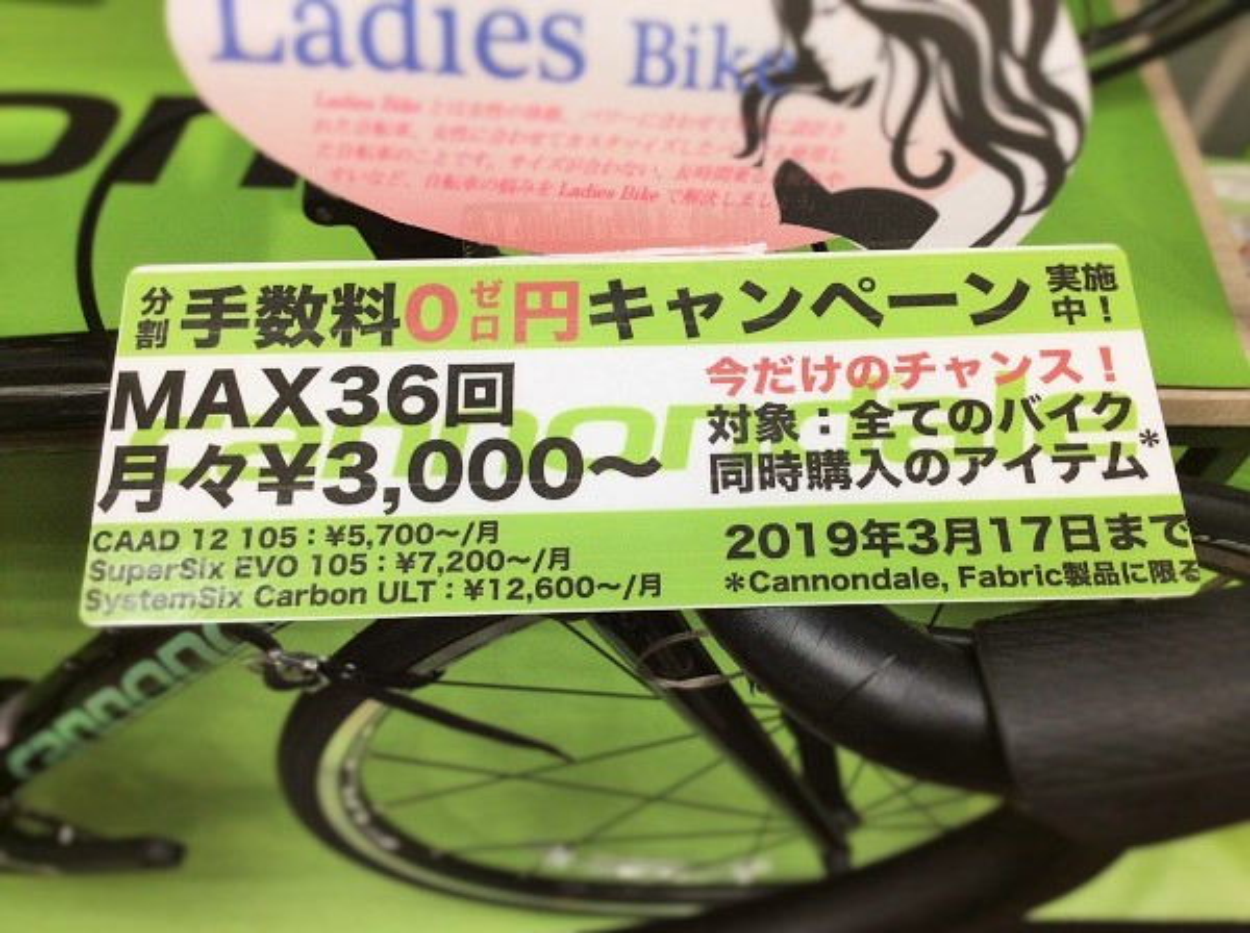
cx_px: 625
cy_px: 466
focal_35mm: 32
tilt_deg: -57.3
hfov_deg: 56.9
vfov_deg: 44.0
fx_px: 1154
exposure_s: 1/100
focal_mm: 3.3
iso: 50
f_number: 2.4
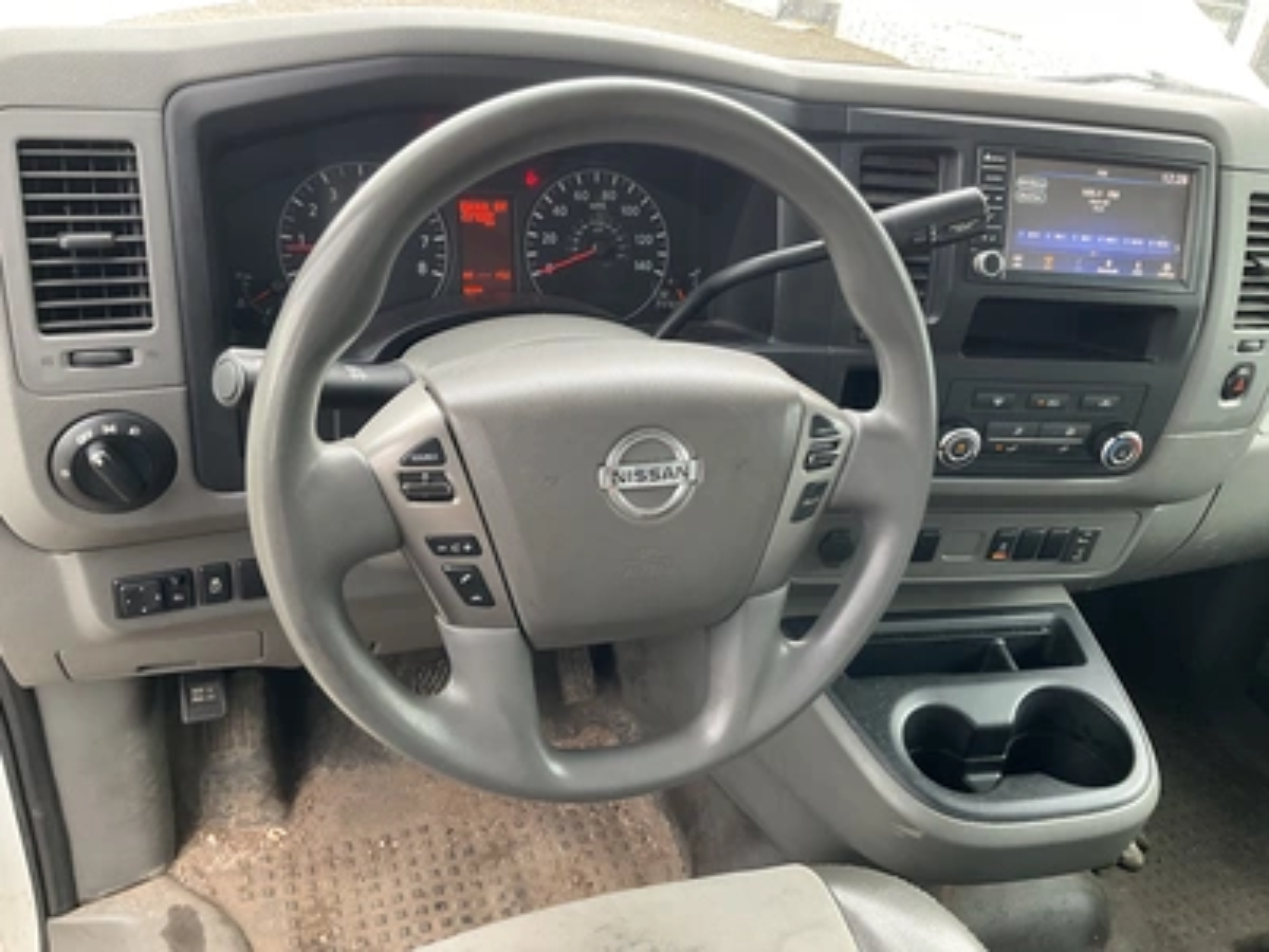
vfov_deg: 48.2
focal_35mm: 29
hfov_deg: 61.7
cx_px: 634
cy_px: 476
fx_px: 1063
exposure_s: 1/62
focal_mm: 3
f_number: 1.8
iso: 64
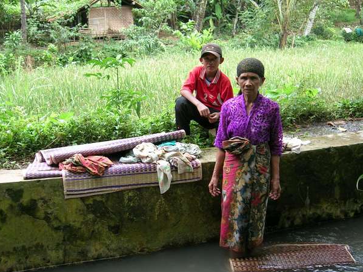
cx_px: 180
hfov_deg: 40.4
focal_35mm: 47
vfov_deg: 30.9
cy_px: 145
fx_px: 493
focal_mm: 6.7
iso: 50
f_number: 3
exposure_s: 1/64.1
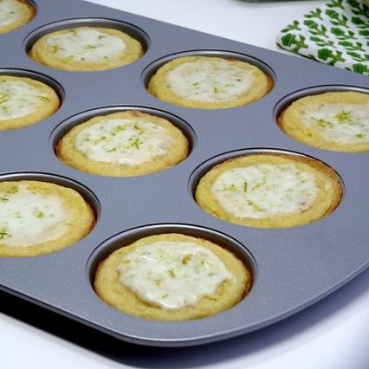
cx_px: 125
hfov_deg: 15.5
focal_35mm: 112
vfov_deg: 15.6
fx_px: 1351
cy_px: 186
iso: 100
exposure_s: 1/80
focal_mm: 20
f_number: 3.2
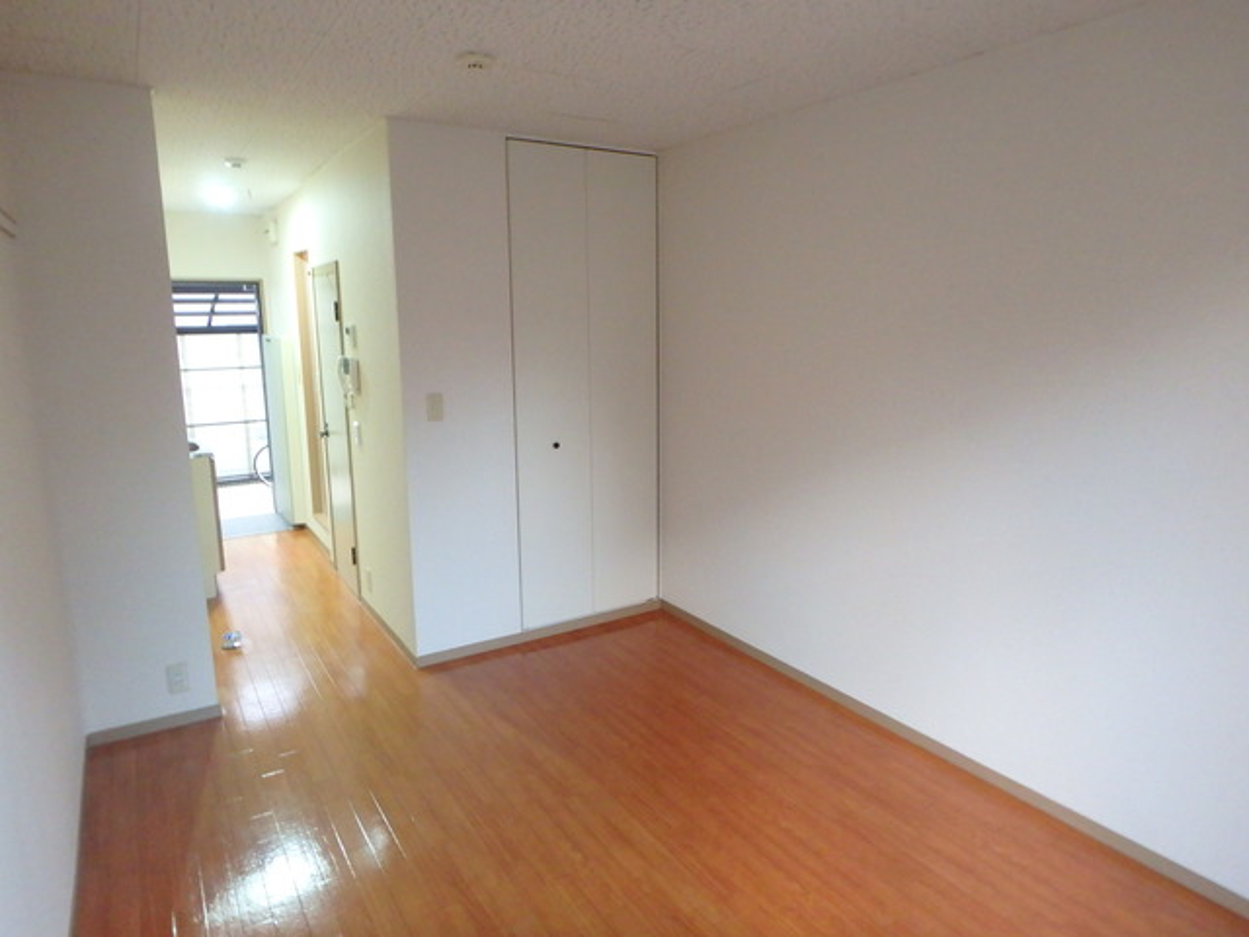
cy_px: 468
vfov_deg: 63.4
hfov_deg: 79.0
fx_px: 758
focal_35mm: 21
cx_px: 624
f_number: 3.5
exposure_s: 1/10
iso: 800
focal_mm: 3.7
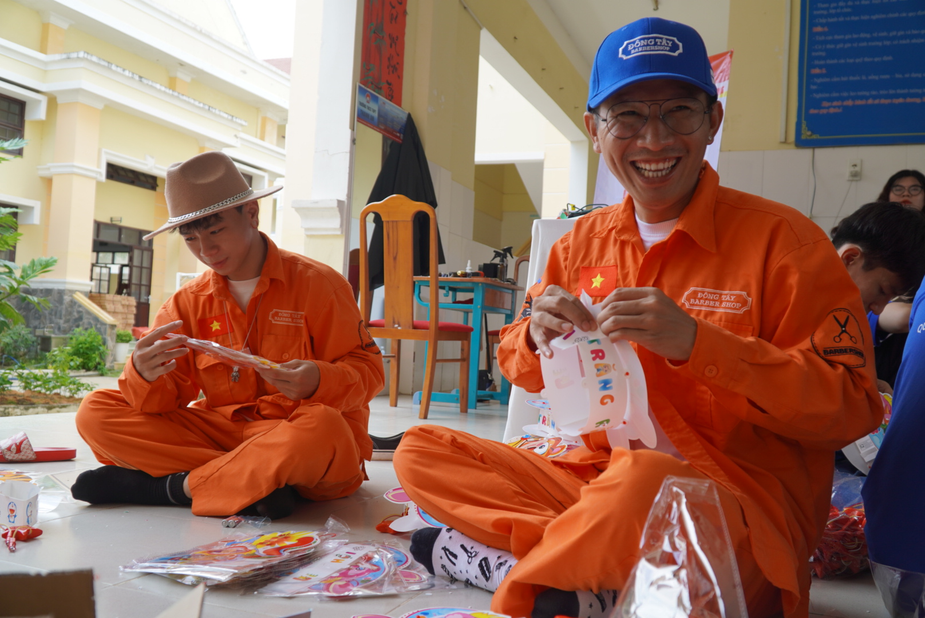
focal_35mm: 30
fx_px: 771
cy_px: 309
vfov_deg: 43.7
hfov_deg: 61.9
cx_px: 462
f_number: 4
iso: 125
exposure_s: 1/160
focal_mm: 20
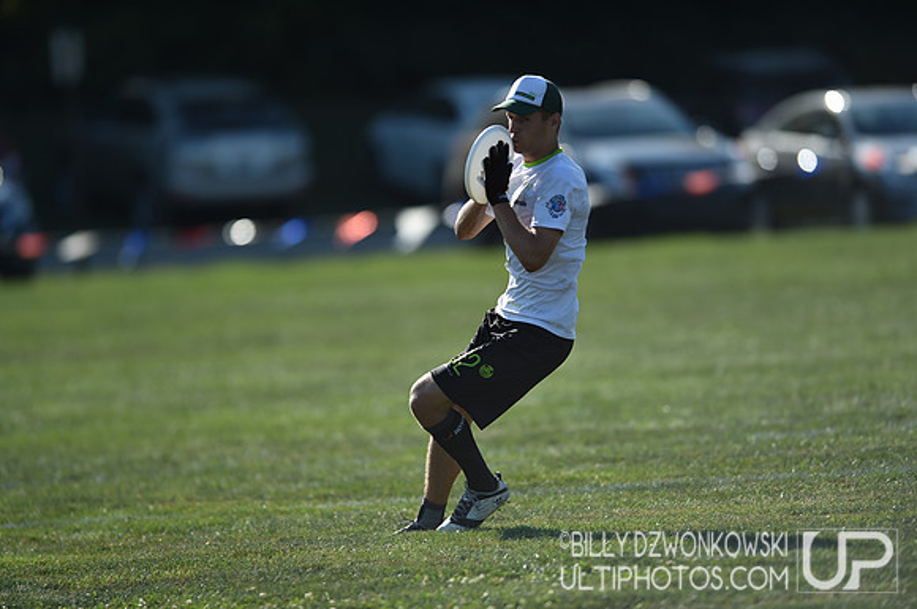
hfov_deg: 5.2
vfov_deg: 3.4
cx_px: 458
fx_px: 10175
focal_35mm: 400
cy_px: 304
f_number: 2.8
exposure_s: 1/1600
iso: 100
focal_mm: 400
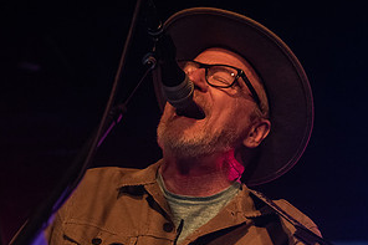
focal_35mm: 102
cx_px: 169
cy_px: 178
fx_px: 1042
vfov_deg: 13.4
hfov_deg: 20.0
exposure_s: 1/100
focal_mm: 52
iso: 2500
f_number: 3.2
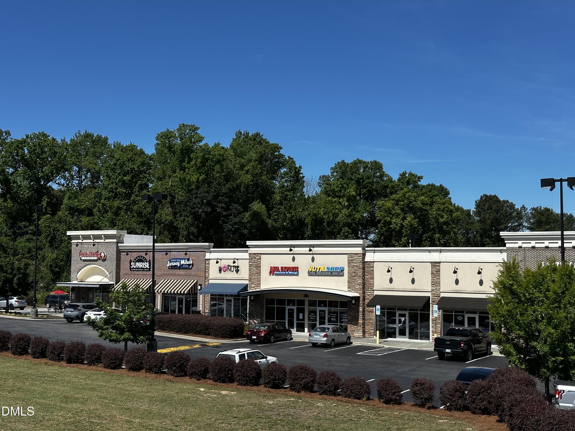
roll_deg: -0.8
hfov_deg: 39.7
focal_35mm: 48
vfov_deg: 30.3
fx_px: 797
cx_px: 288
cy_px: 216
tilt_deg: +3.3
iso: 64
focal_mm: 6.86
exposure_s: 1/4785
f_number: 1.78
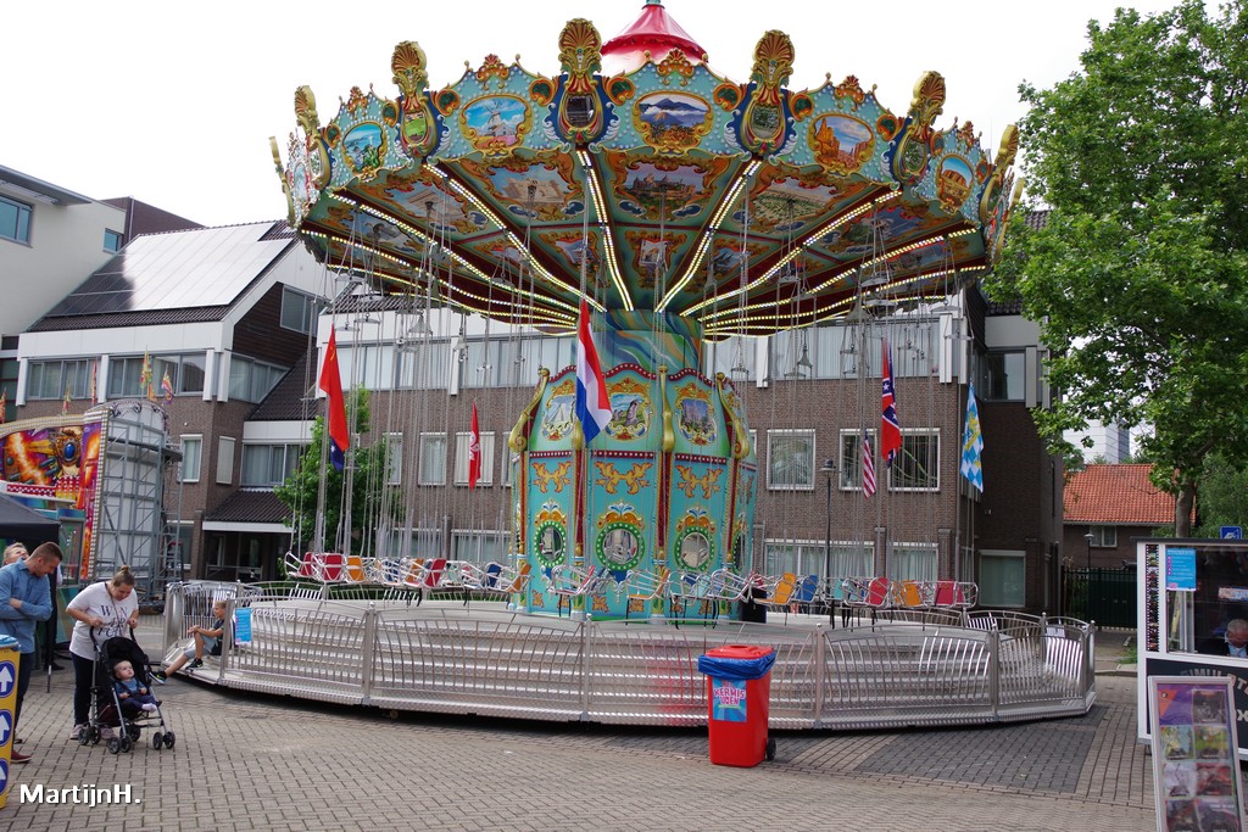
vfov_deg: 36.9
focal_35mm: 36
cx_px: 624
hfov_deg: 53.1
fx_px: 1248
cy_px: 416
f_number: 8
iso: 400
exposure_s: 1/400
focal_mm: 24
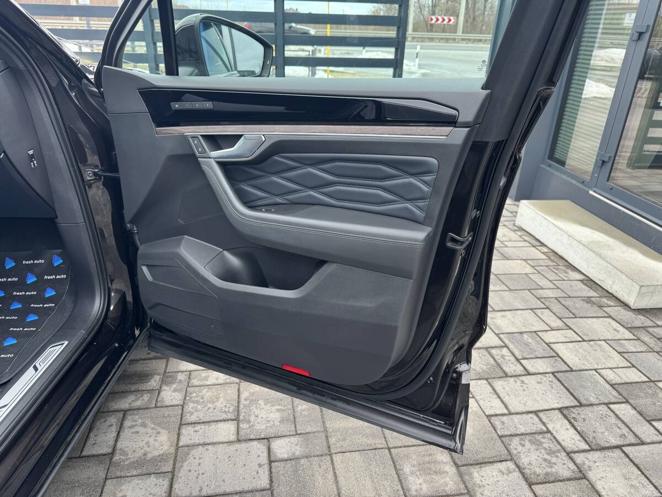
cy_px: 248
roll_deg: -1.5
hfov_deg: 71.6
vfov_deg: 56.8
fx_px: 459
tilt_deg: -25.7
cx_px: 331
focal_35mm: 24
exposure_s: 1/145
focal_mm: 6.76
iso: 64
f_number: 1.78
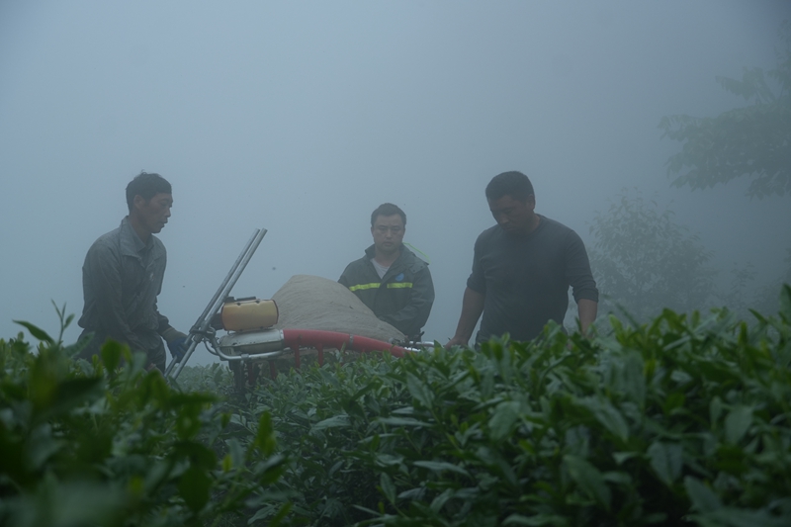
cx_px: 396
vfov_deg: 17.8
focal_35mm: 76
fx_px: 1680
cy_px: 264
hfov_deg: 26.5
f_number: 5
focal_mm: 51
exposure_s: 1/500
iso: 200
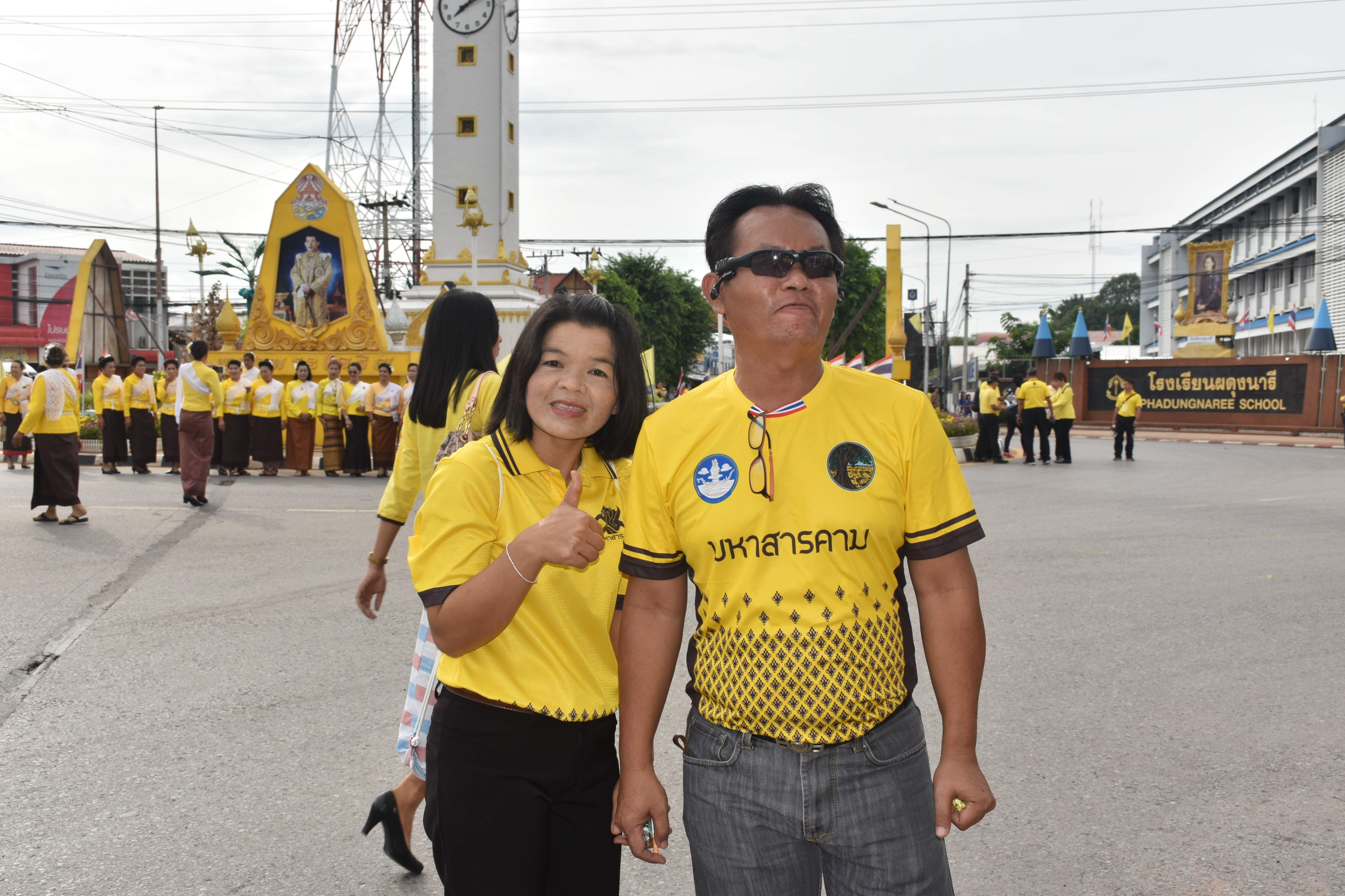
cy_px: 448
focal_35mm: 36
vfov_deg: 36.9
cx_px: 672
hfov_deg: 53.1
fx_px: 1345
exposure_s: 1/200
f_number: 9
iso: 100
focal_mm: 24
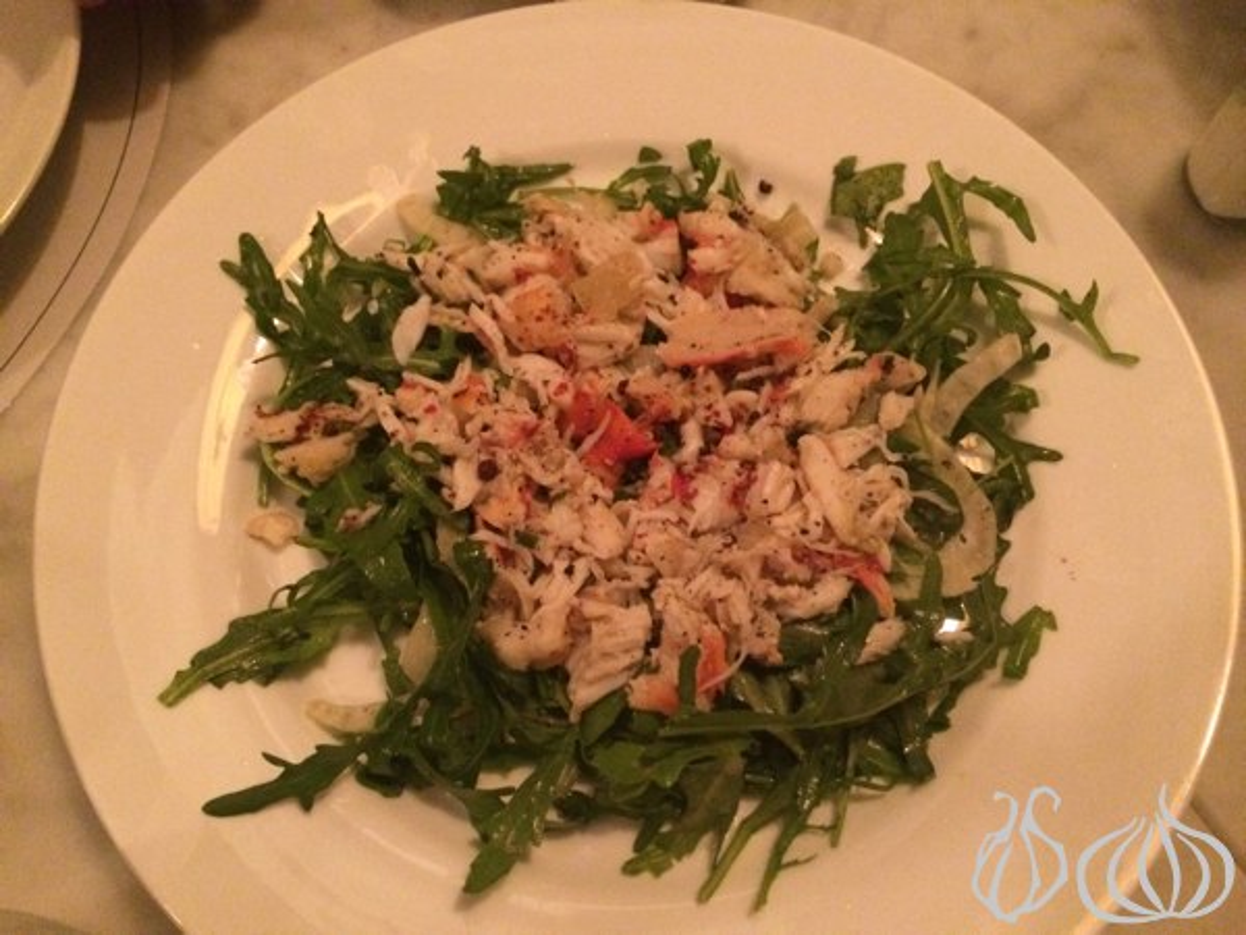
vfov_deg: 46.8
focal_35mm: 30
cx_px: 623
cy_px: 468
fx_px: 1080
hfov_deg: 60.0
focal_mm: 4.12
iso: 640
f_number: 2.2
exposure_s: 1/15
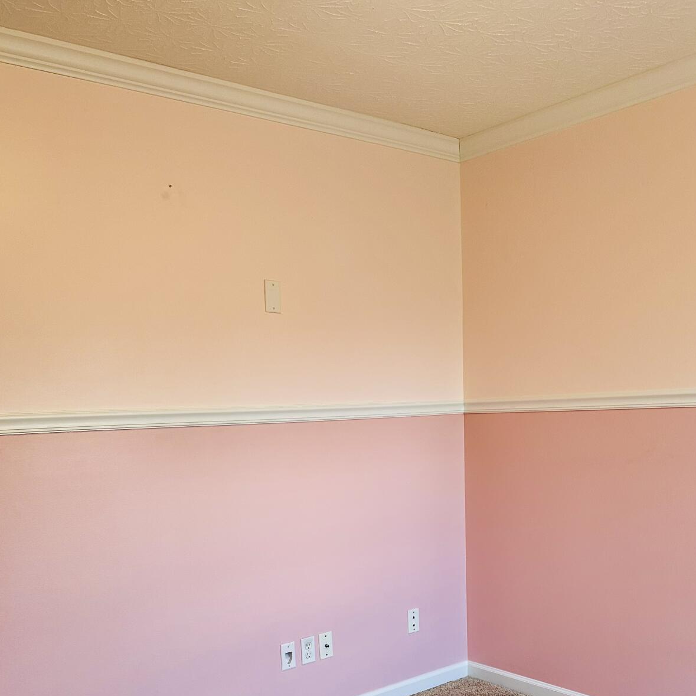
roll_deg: +1.4
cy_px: 580
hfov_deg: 46.0
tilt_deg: -11.1
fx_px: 819
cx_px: 372
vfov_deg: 43.4
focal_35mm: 36
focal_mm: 6.86
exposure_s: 1/120
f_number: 1.78
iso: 160
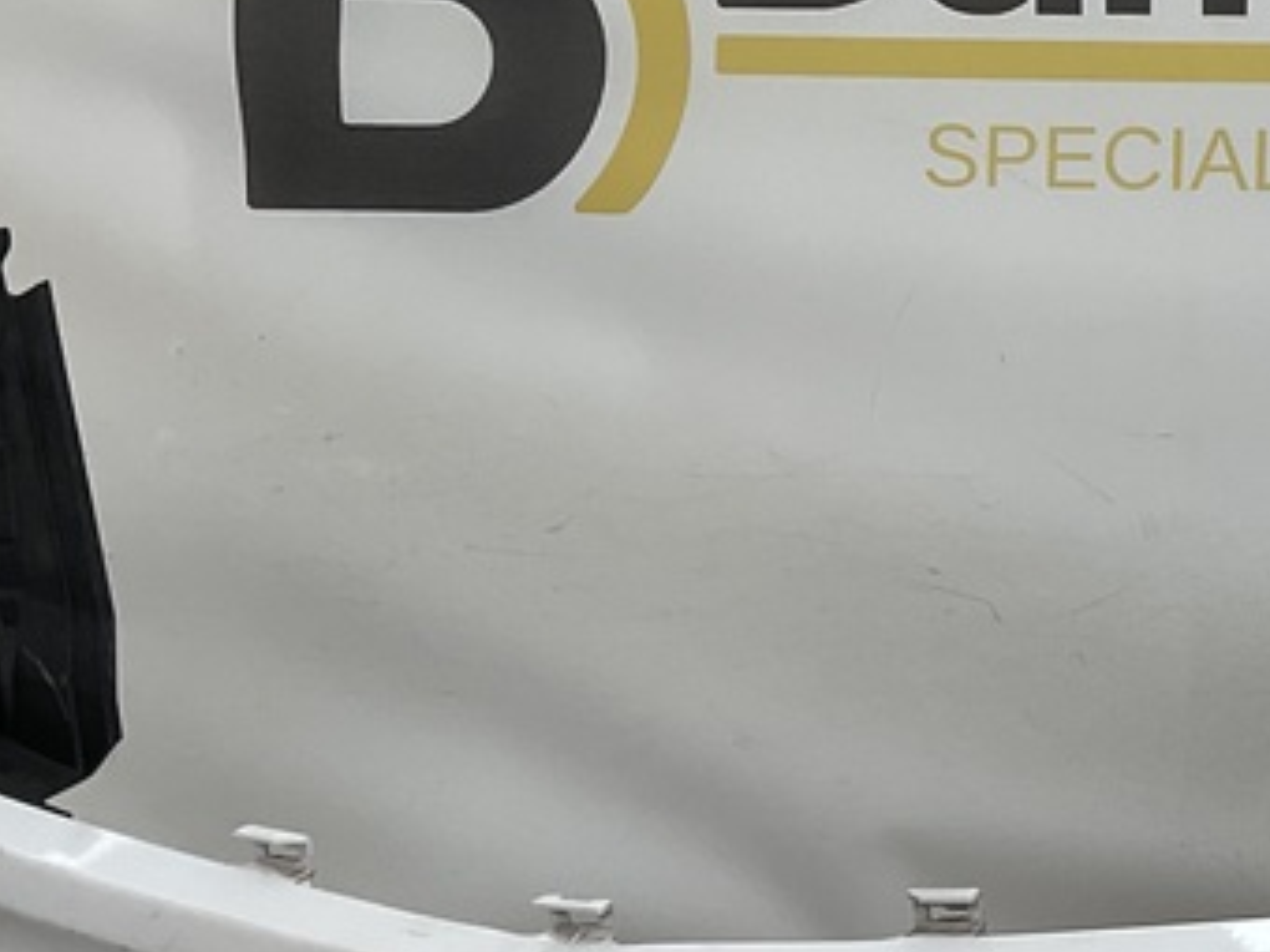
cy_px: 788
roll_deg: -2.0
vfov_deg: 17.0
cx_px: 1419
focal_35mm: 86
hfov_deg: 21.5
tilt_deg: -7.8
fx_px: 3155
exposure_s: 1/287
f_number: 1.8
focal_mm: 3
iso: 16
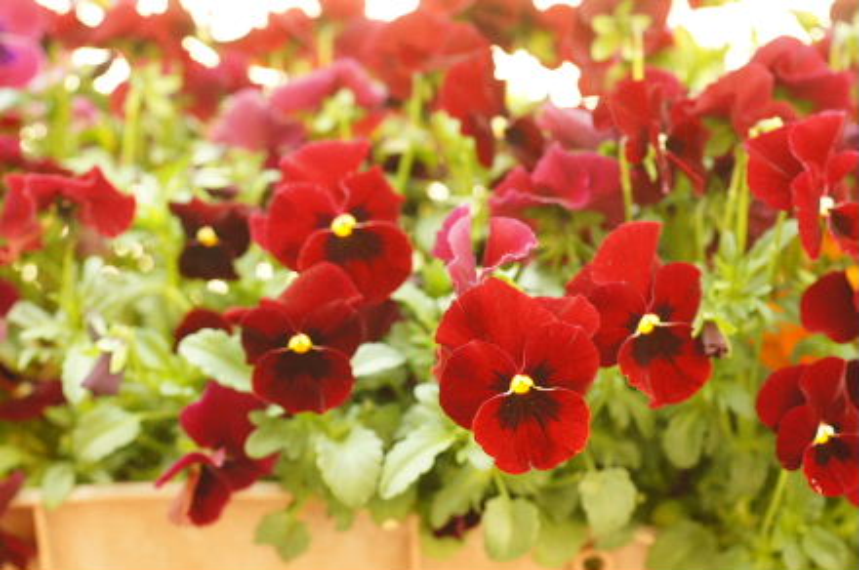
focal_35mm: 75
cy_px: 285
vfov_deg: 18.1
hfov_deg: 27.0
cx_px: 430
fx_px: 1787
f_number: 5
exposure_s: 1/80
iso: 800
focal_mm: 50
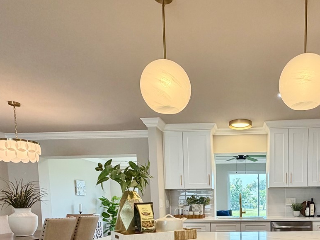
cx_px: 230
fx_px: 268
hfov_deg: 59.2
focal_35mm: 29
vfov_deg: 43.1
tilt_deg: -5.4
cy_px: 226
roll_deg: +0.8
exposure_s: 1/120
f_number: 2.2
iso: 250
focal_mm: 2.22
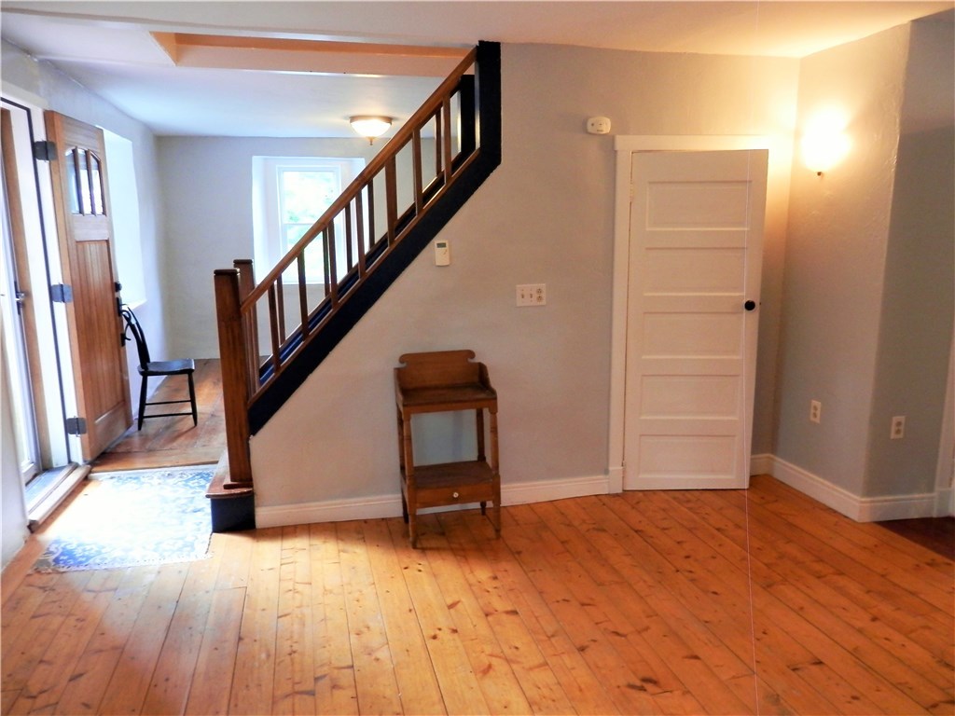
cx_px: 478
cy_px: 358
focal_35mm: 25
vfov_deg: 54.9
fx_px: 690
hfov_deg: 69.4
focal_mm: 4.5
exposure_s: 1/13
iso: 200
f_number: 3
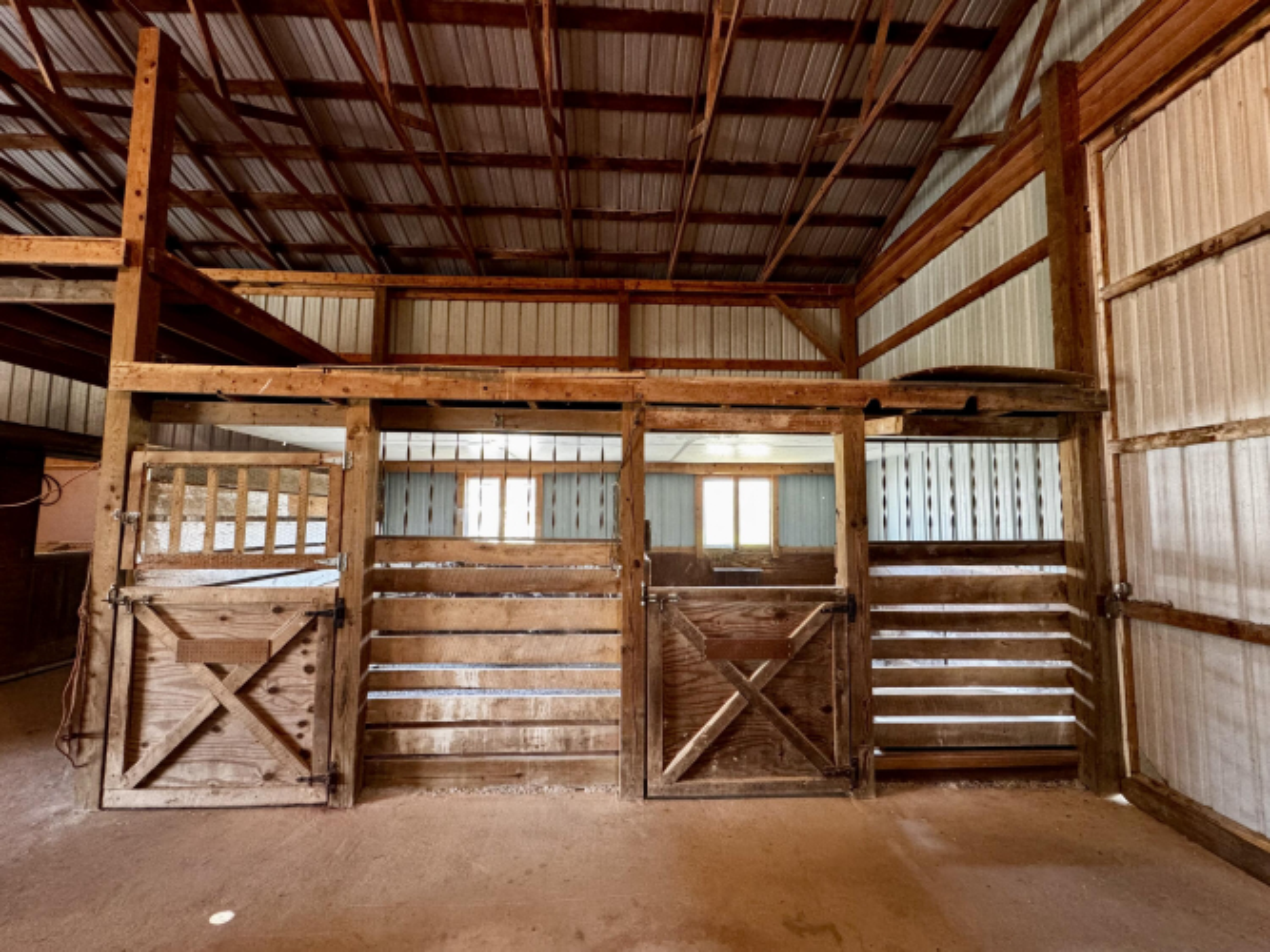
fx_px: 514
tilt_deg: +3.8
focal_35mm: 14
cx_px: 635
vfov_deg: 85.7
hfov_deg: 102.1
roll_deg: -0.8
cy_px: 476
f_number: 2.2
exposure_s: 1/60
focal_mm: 2.22
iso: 640
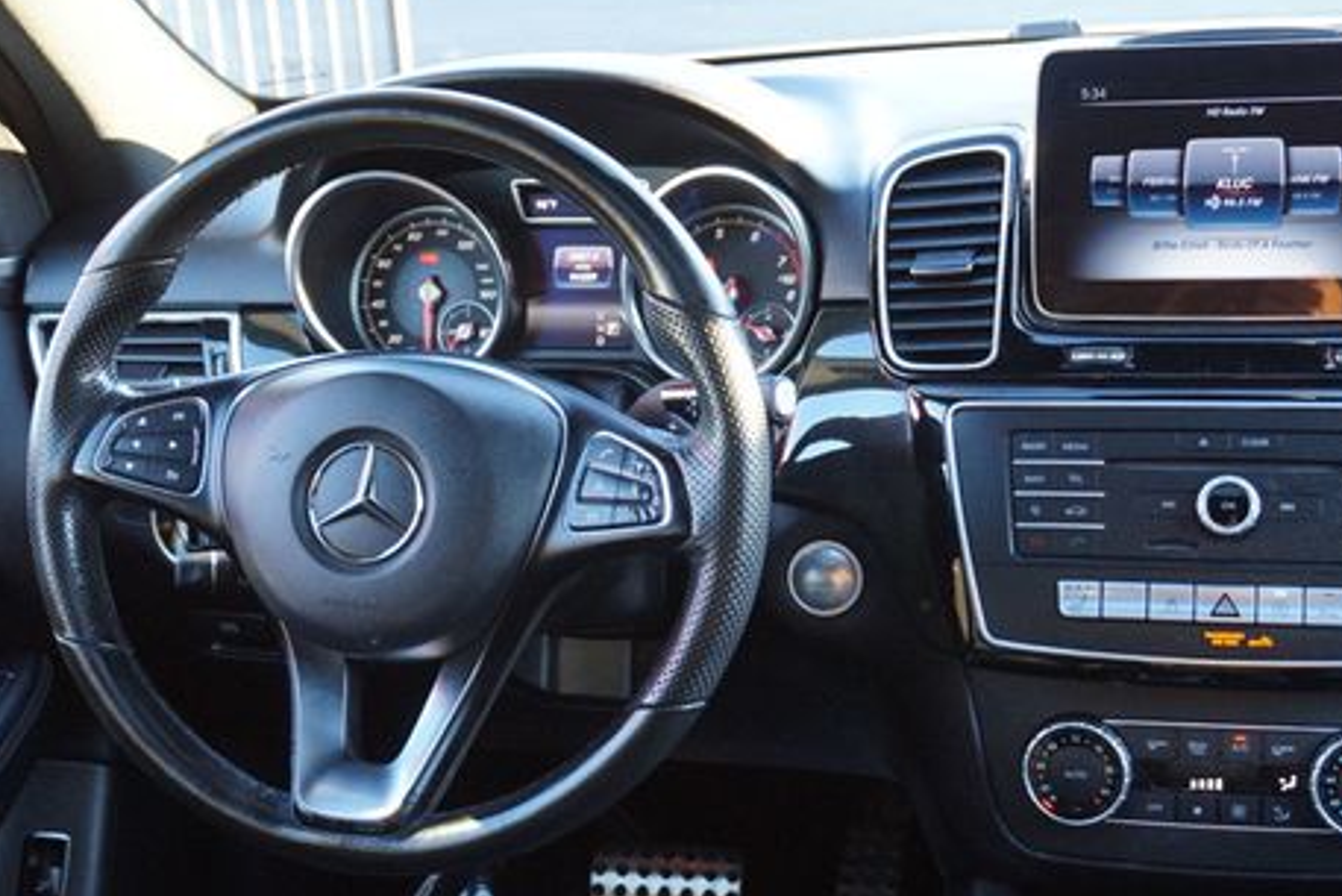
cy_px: 491
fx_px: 2114
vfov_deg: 23.9
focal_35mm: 57
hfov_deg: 35.2
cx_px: 728
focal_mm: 27
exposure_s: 1/60
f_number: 4.5
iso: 1000
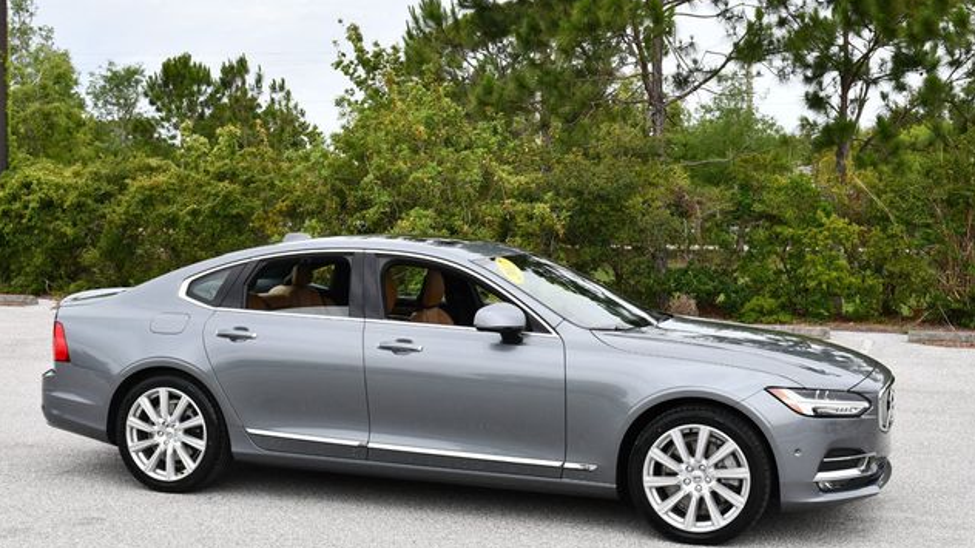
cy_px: 269
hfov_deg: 40.6
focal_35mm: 51
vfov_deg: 23.5
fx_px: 1318
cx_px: 491
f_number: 8
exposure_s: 1/250
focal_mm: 24
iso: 160
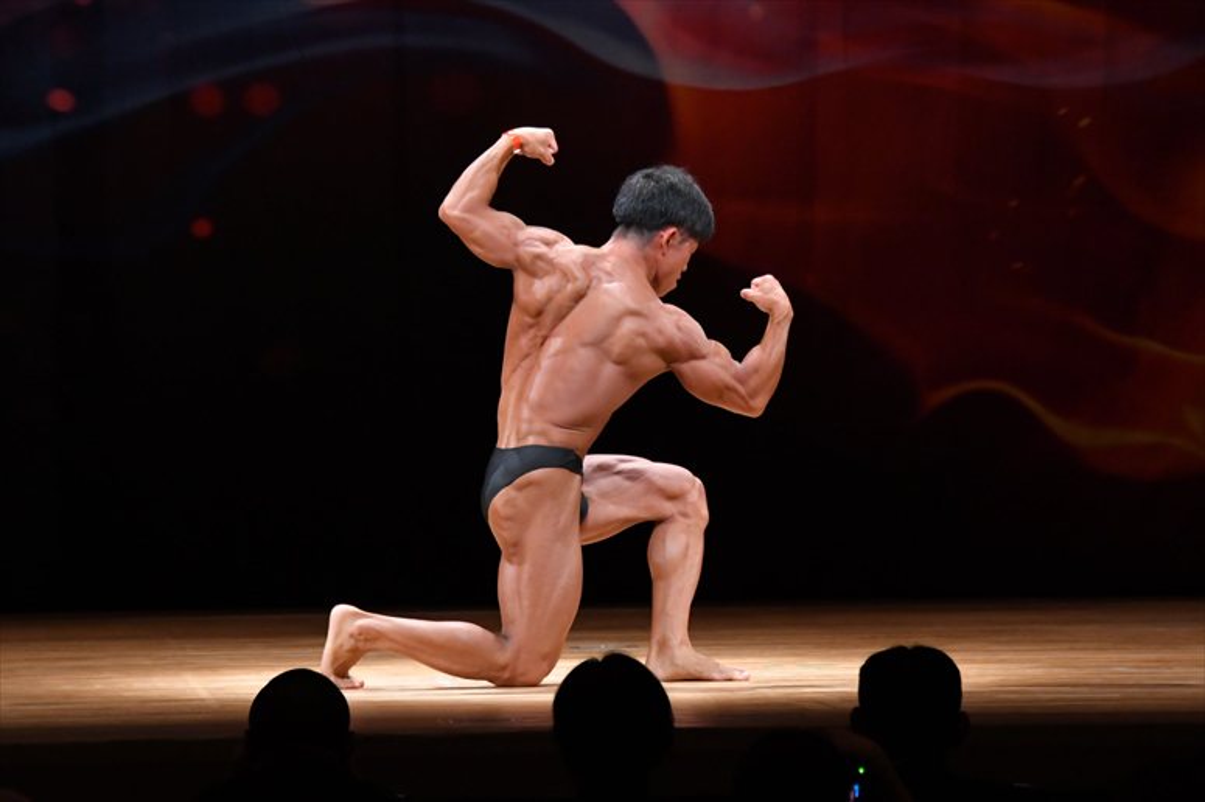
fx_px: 8531
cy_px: 401
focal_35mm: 255
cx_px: 602
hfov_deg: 8.1
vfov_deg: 5.4
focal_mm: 170
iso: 4000
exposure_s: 1/400
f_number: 5.6
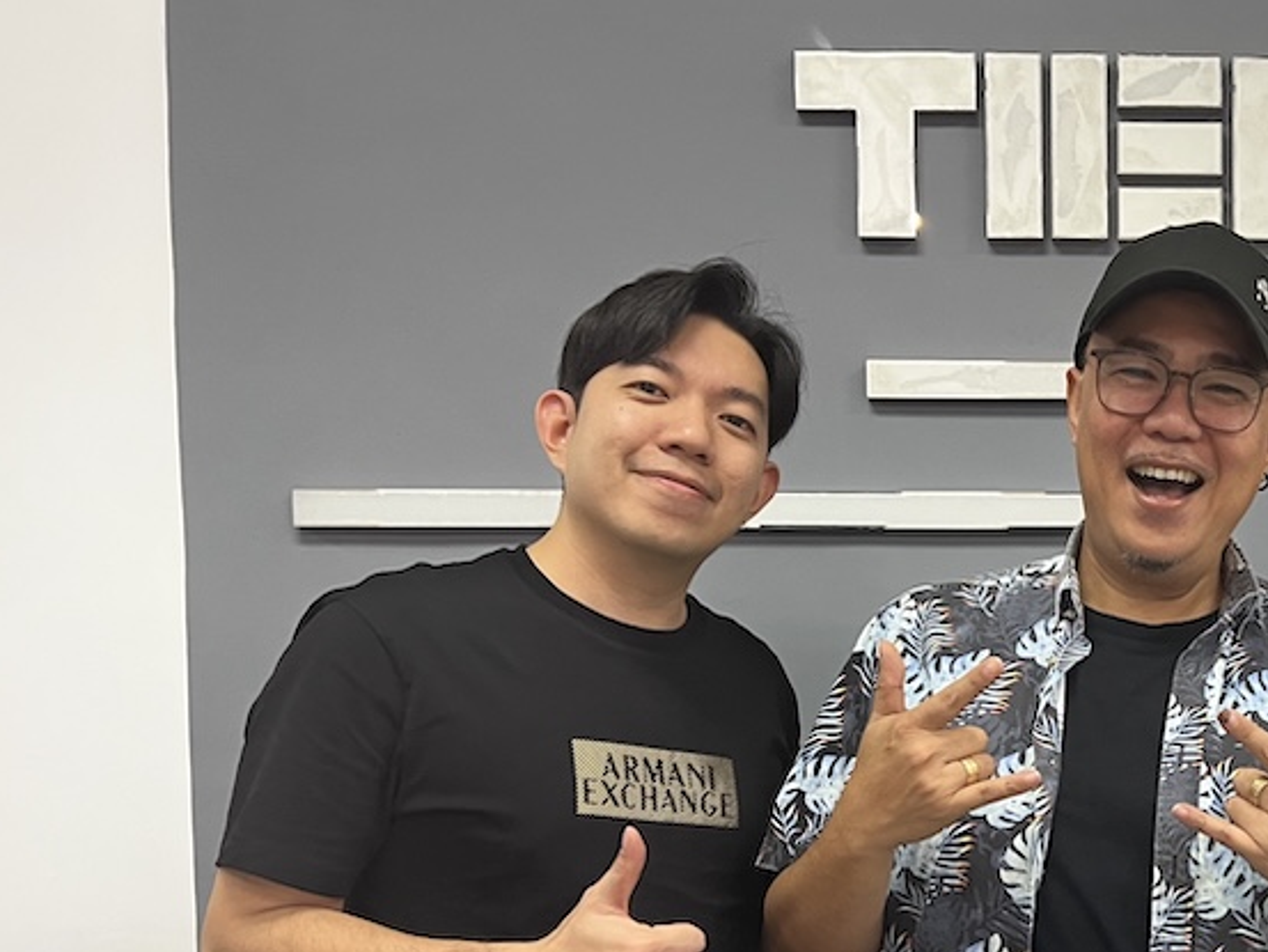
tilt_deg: -3.8
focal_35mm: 47
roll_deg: +0.2
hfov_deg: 38.2
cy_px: 727
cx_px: 1098
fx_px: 1722
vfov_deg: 30.3
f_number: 1.5
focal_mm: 5.7
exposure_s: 1/50
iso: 250
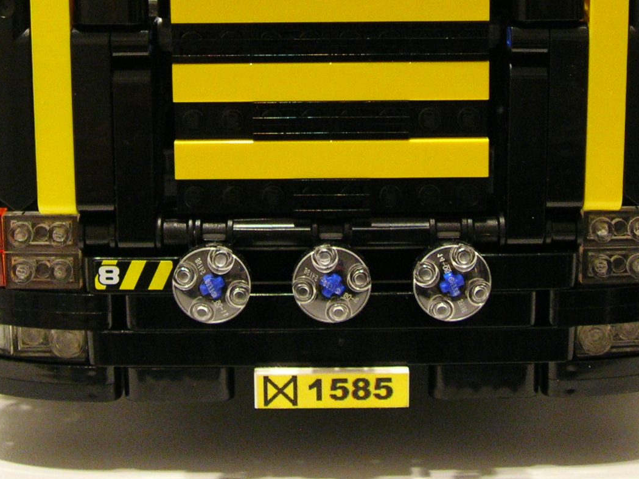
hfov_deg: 24.4
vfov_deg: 18.0
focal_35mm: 80
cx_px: 327
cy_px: 19
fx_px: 1476
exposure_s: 1/3.9
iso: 195
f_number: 2.9
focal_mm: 8.5
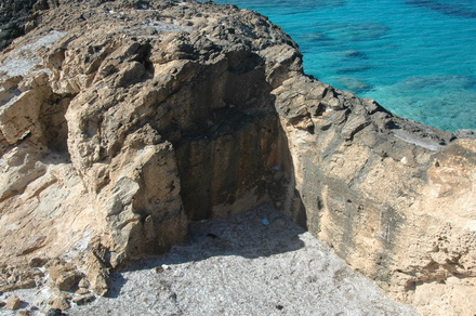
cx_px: 238
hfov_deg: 49.6
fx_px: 515
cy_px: 158
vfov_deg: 34.1
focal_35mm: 39
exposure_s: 1/400
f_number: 10
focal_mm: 26
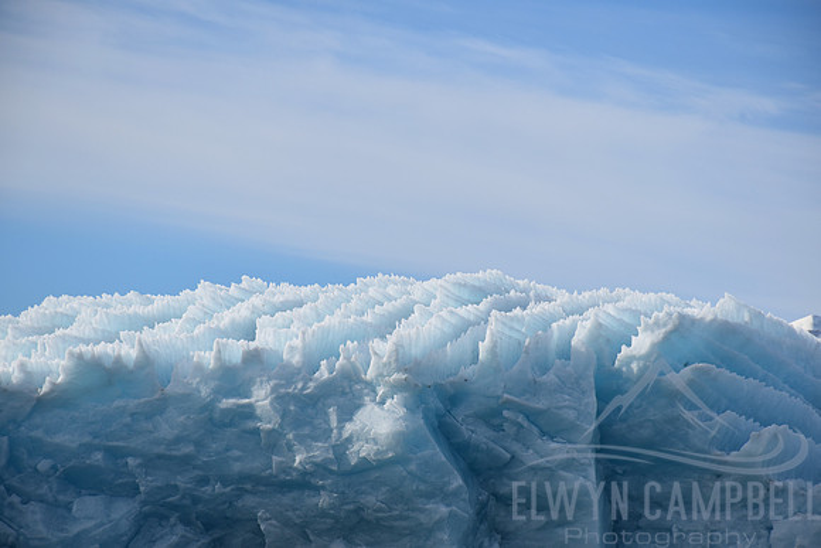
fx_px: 4790
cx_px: 410
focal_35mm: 210
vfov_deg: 6.5
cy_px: 274
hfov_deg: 9.8
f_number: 8
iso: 200
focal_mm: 140
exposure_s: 1/1000
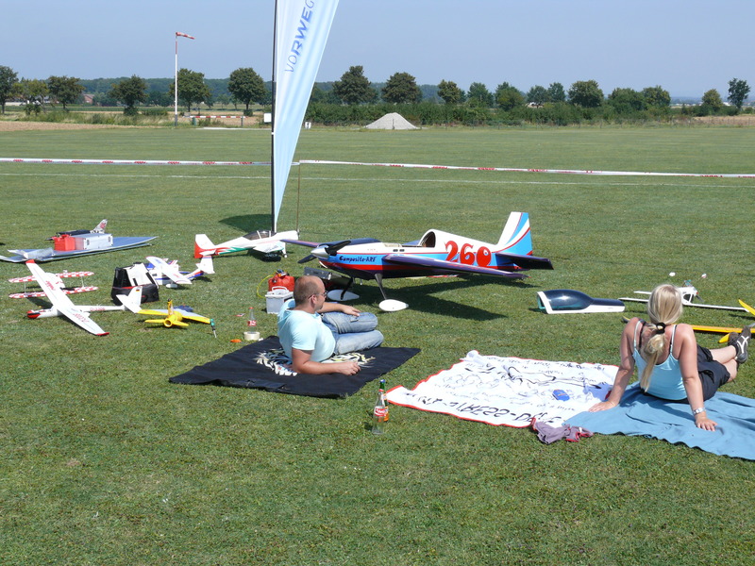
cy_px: 283
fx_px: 1091
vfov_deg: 29.1
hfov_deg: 38.2
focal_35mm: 50
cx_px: 378
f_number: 5.6
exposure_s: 1/500
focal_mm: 10.5
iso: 100
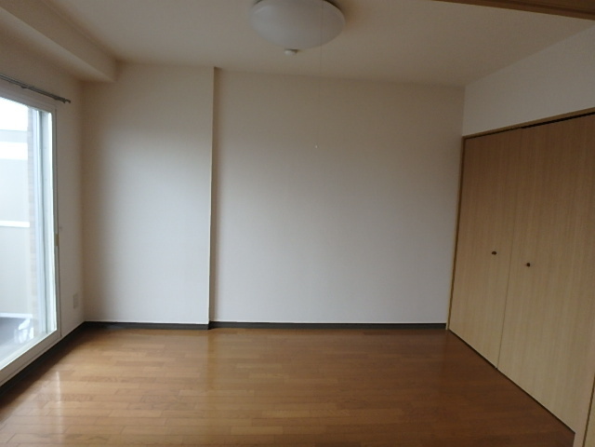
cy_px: 224
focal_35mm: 21
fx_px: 361
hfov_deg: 79.0
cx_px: 298
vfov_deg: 63.4
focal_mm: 3.7
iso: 200
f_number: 3.5
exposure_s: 1/60
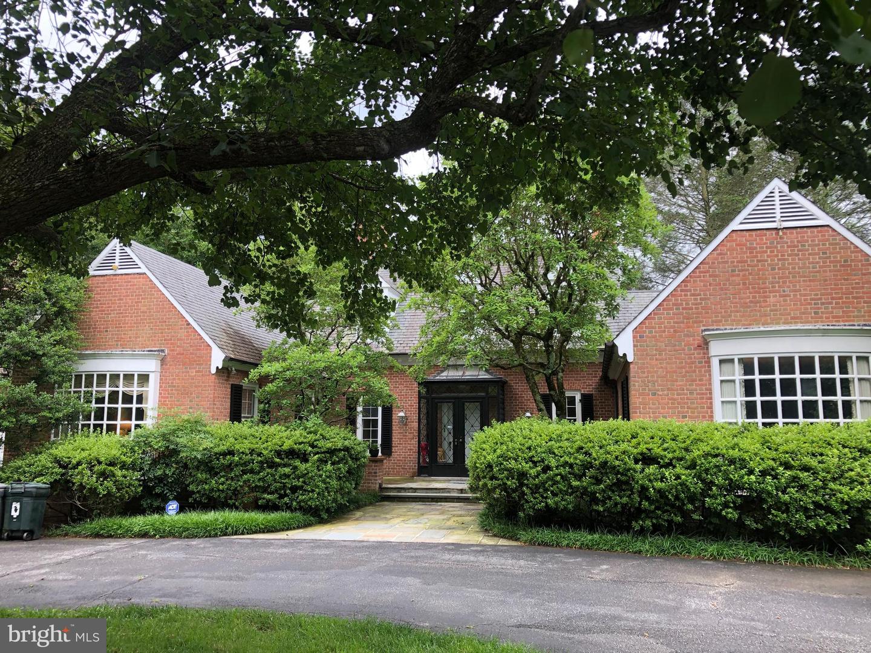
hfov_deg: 63.4
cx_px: 436
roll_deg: -0.3
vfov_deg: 49.7
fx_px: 705
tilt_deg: +8.4
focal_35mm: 28
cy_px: 326
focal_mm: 3.99
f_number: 1.8
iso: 25
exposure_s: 1/120
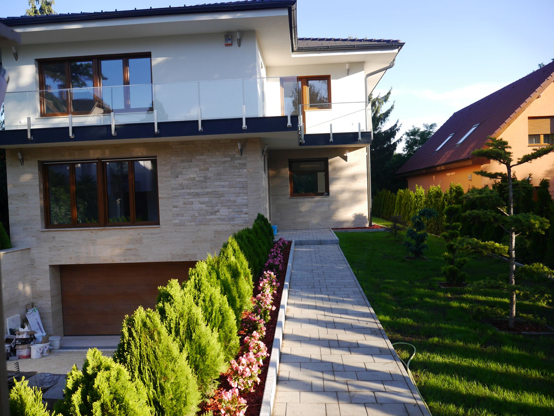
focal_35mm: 28
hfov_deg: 63.4
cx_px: 277
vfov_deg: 49.8
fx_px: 448
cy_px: 208
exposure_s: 1/250
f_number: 5
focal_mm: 14
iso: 160
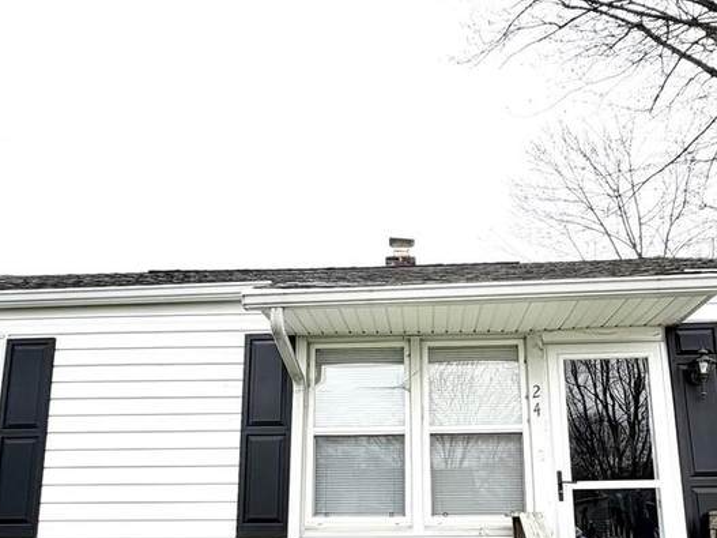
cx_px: 392
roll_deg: +1.1
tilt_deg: +12.3
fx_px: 704
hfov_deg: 53.9
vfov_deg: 41.1
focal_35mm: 34
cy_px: 370
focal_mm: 2.22
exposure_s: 1/139
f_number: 2.2
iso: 40
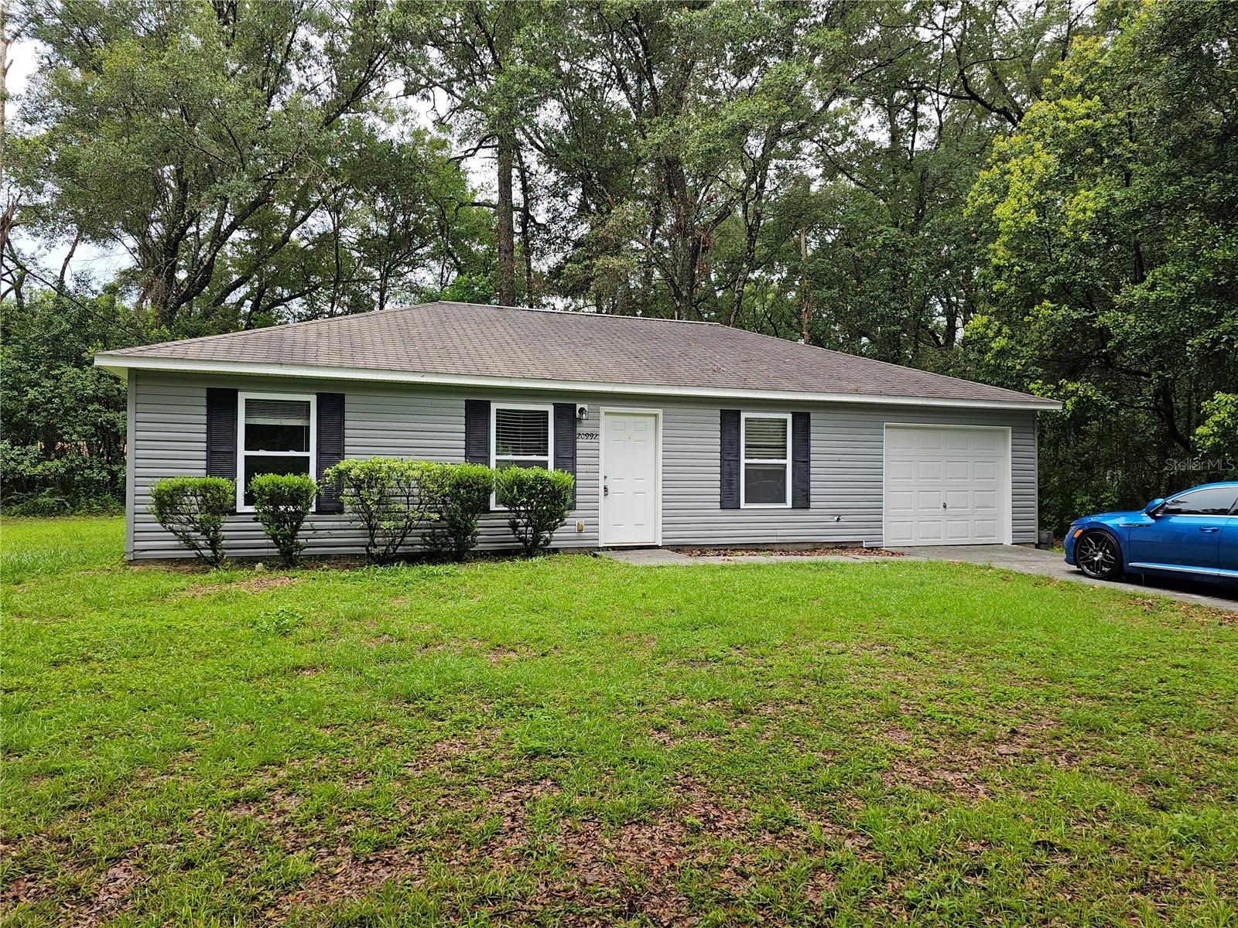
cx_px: 619
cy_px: 464
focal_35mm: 23
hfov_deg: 73.9
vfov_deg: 58.9
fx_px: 823
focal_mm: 6.3
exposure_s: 1/120
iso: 12
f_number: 1.7
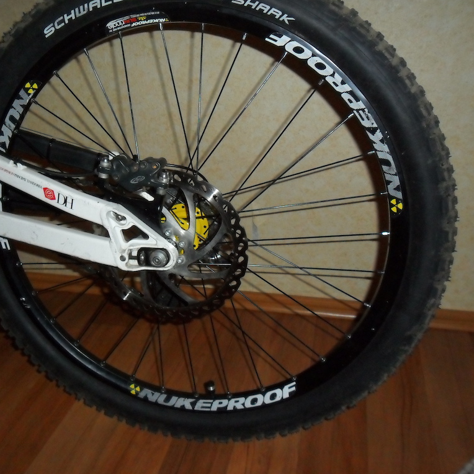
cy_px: 238
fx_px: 496
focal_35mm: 32
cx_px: 189
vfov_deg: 51.1
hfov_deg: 50.8
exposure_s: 1/45
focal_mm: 4.9
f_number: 3.5
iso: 400
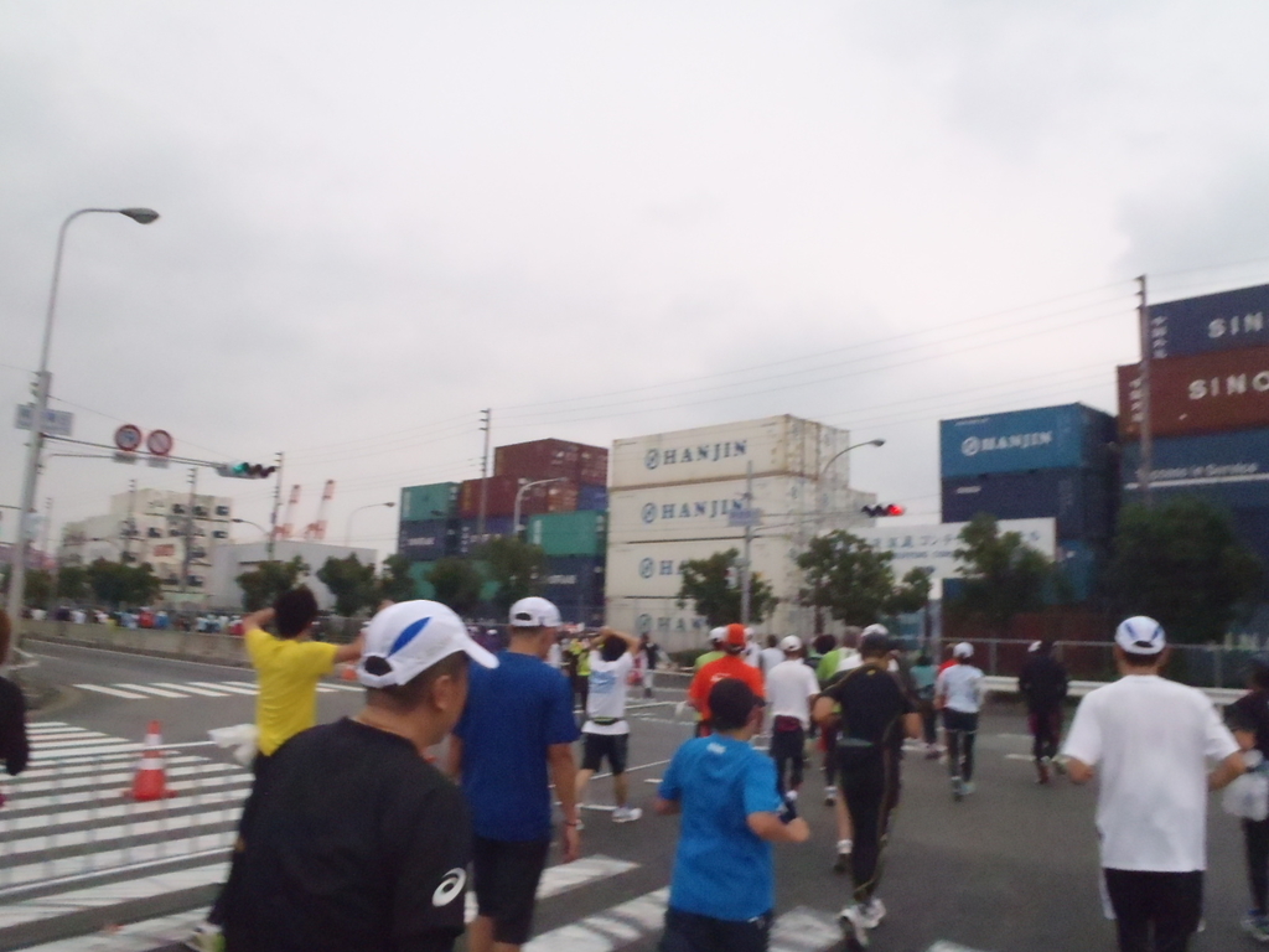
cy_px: 476
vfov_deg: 49.7
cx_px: 634
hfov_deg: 63.4
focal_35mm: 28
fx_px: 1026
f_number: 10
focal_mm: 5
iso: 800
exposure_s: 1/125
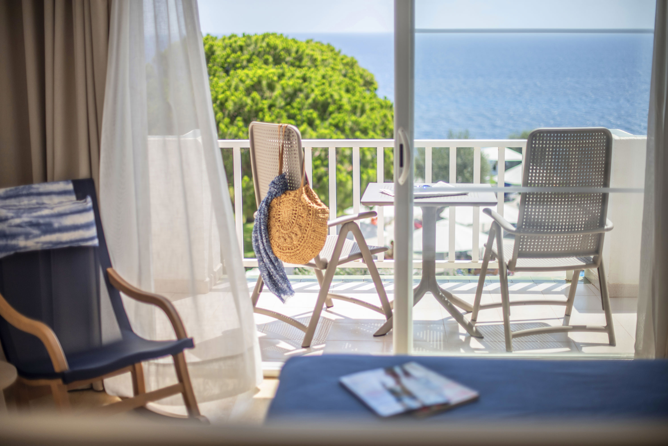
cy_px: 223
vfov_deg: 27.0
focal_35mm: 50
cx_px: 334
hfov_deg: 39.6
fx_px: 928
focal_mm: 50
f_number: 1.4
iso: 100
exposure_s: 1/2000
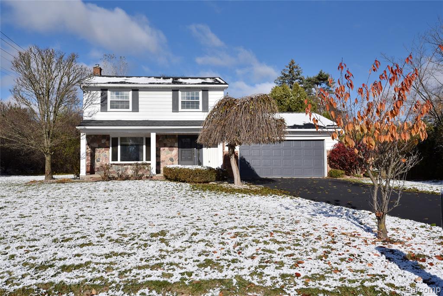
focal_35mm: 32
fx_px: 394
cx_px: 222
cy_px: 148
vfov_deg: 41.1
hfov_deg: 58.7
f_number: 8
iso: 450
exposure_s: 1/4000
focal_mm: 32
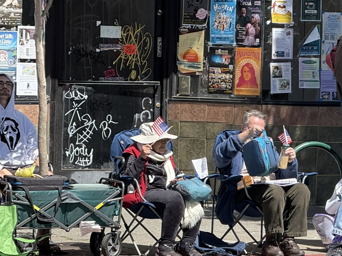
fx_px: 2559
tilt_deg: -2.1
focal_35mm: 259
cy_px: 148
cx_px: 338
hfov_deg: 7.6
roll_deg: -1.6
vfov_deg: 5.7
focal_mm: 15.66
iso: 64
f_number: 2.8
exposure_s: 1/776
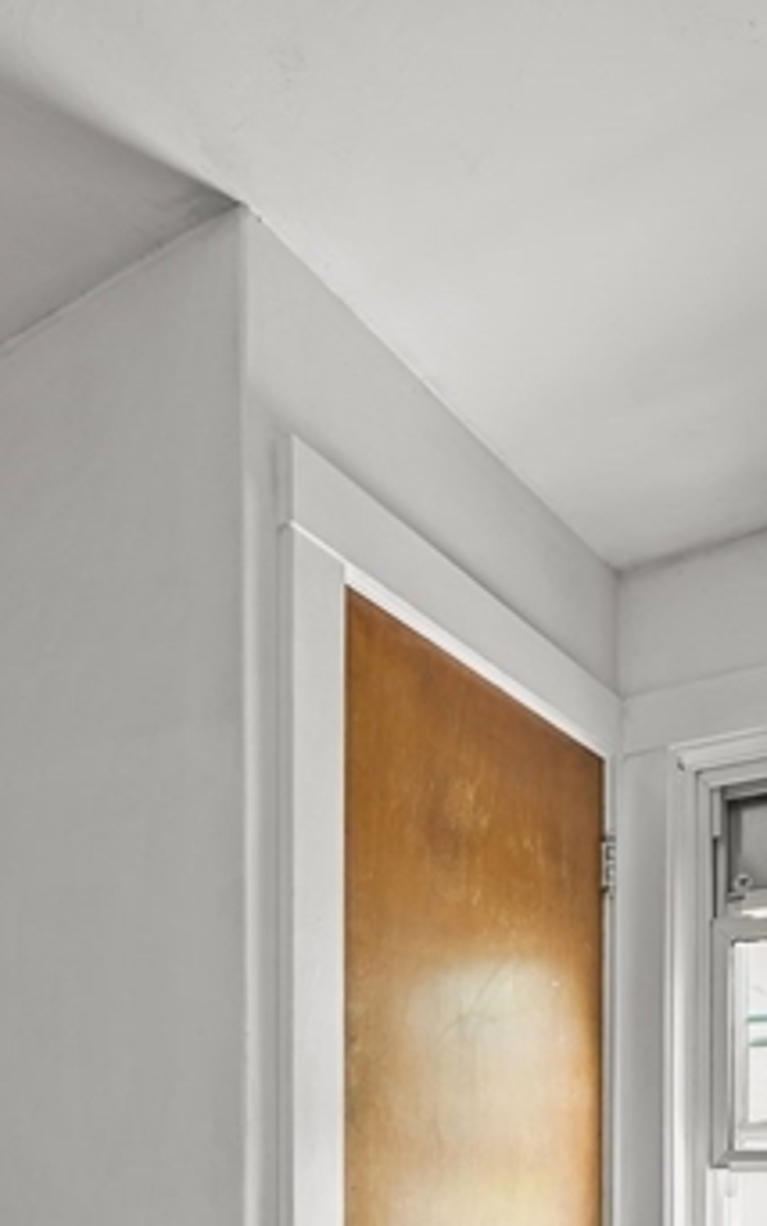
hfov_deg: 37.1
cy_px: 1169
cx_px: 679
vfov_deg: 50.6
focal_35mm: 32
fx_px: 1069
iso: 100
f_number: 6.3
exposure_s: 1
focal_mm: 14
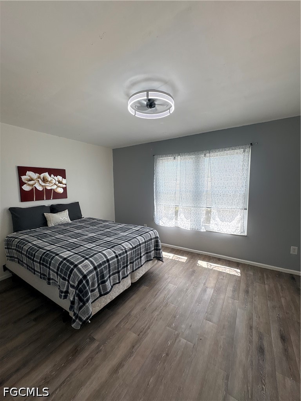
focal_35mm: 14
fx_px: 162
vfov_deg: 102.1
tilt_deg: -5.0
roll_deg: +0.5
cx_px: 150
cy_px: 200
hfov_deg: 85.7
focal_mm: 2.22
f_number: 2.2
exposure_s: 1/185
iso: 50
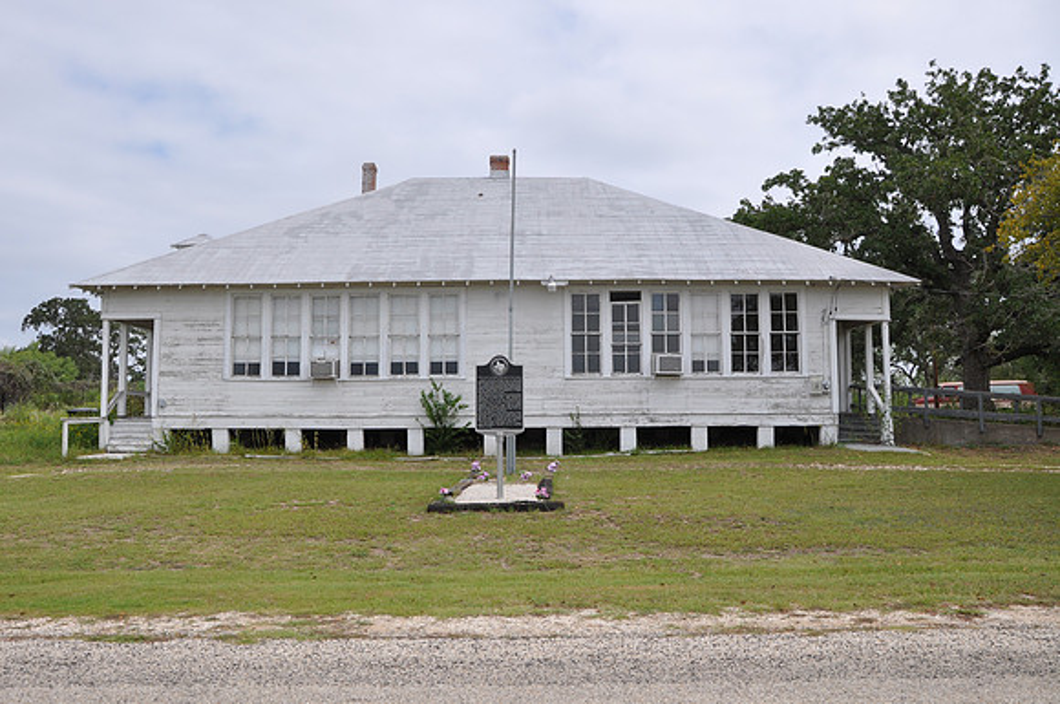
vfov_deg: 41.6
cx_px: 530
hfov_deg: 59.6
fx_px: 926
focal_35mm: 32
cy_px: 352
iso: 200
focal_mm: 21
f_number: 9
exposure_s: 1/320
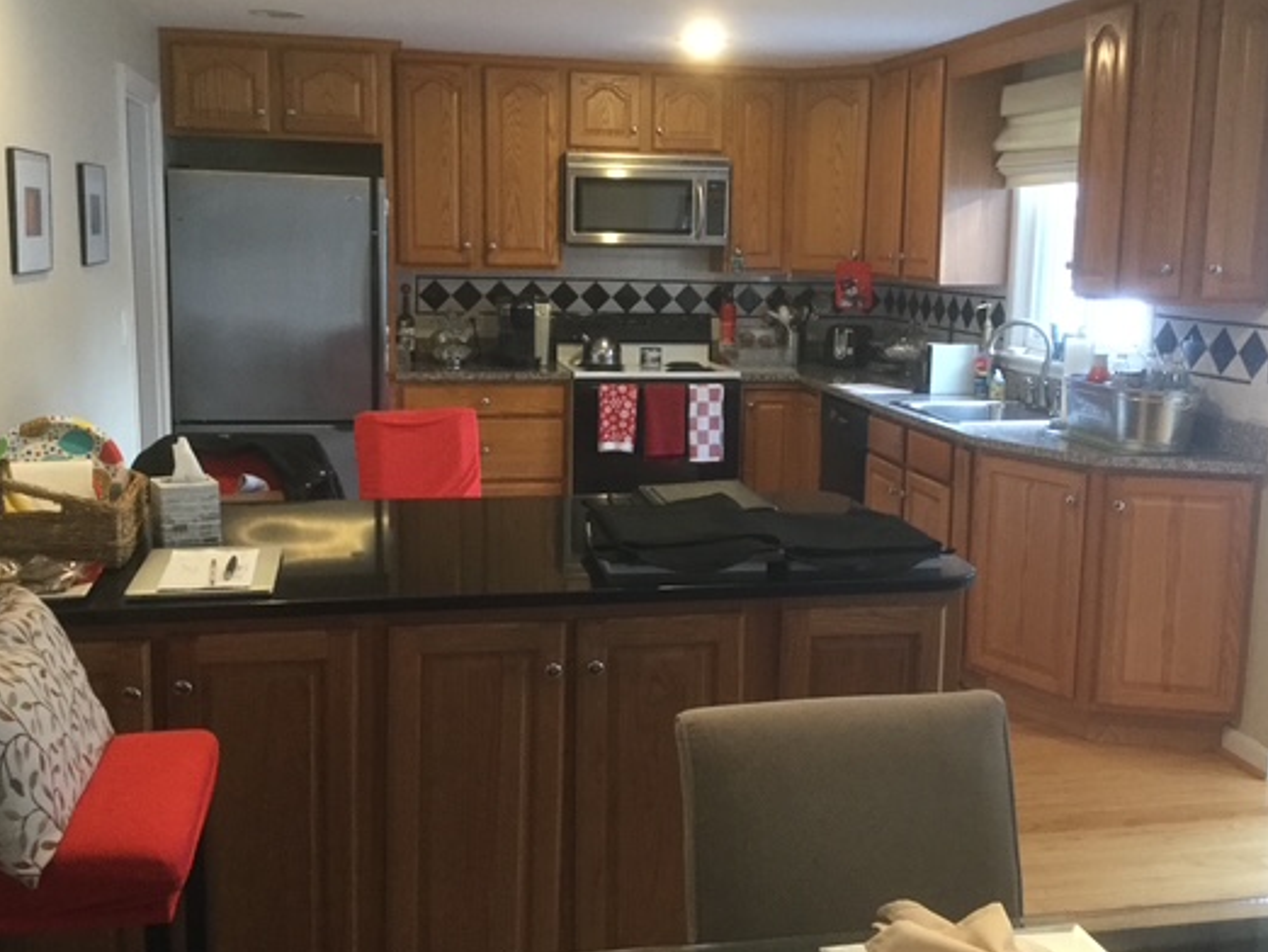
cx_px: 656
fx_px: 1393
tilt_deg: -8.9
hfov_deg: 48.9
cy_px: 461
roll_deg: -1.2
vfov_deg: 37.7
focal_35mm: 38
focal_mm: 3.3
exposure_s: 1/30
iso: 160
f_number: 2.4
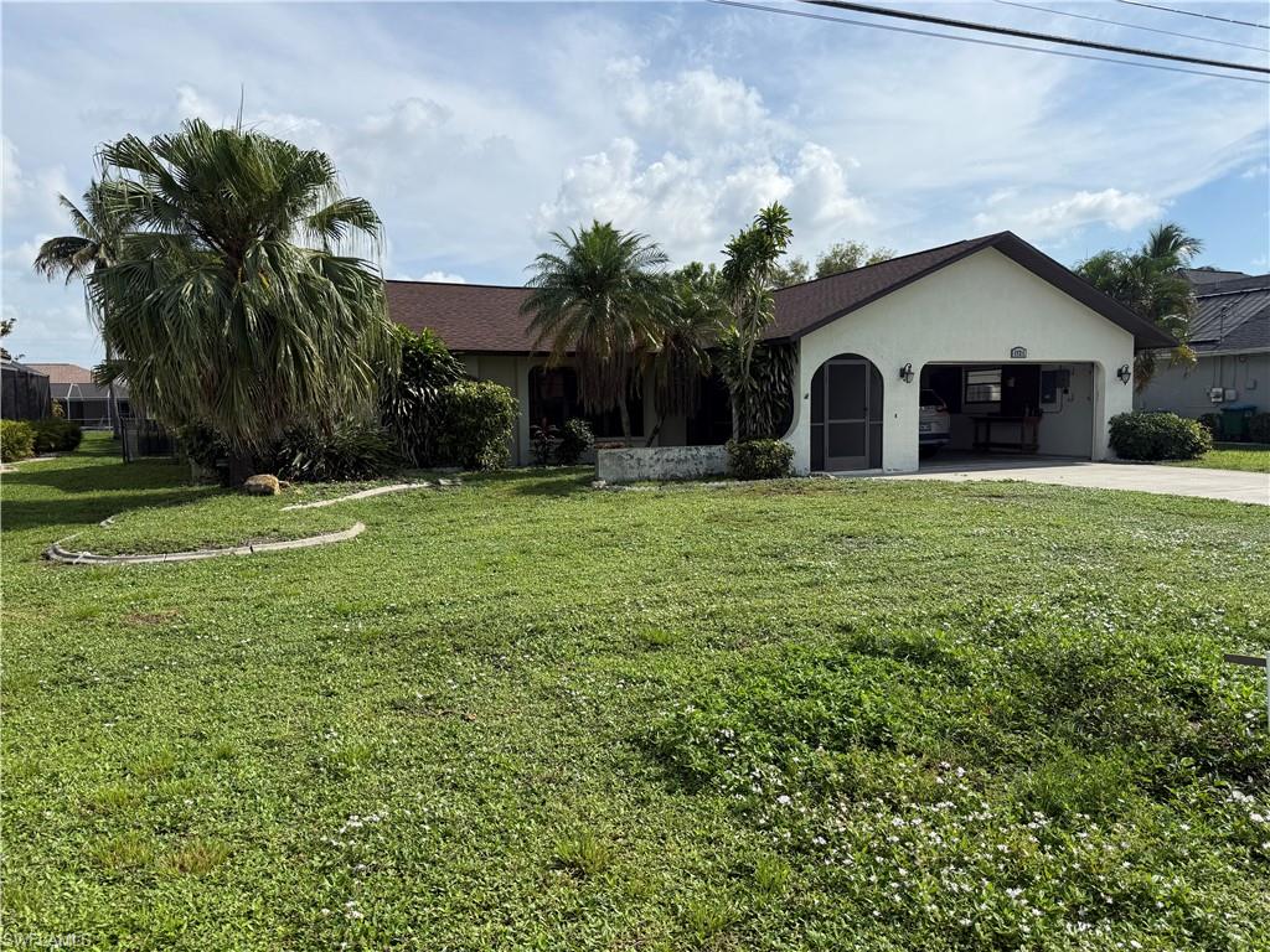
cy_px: 476
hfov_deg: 71.6
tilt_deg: -4.9
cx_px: 635
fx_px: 881
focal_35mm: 24
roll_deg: +0.2
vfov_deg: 56.8
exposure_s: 1/5714
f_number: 1.78
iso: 80
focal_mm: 6.76
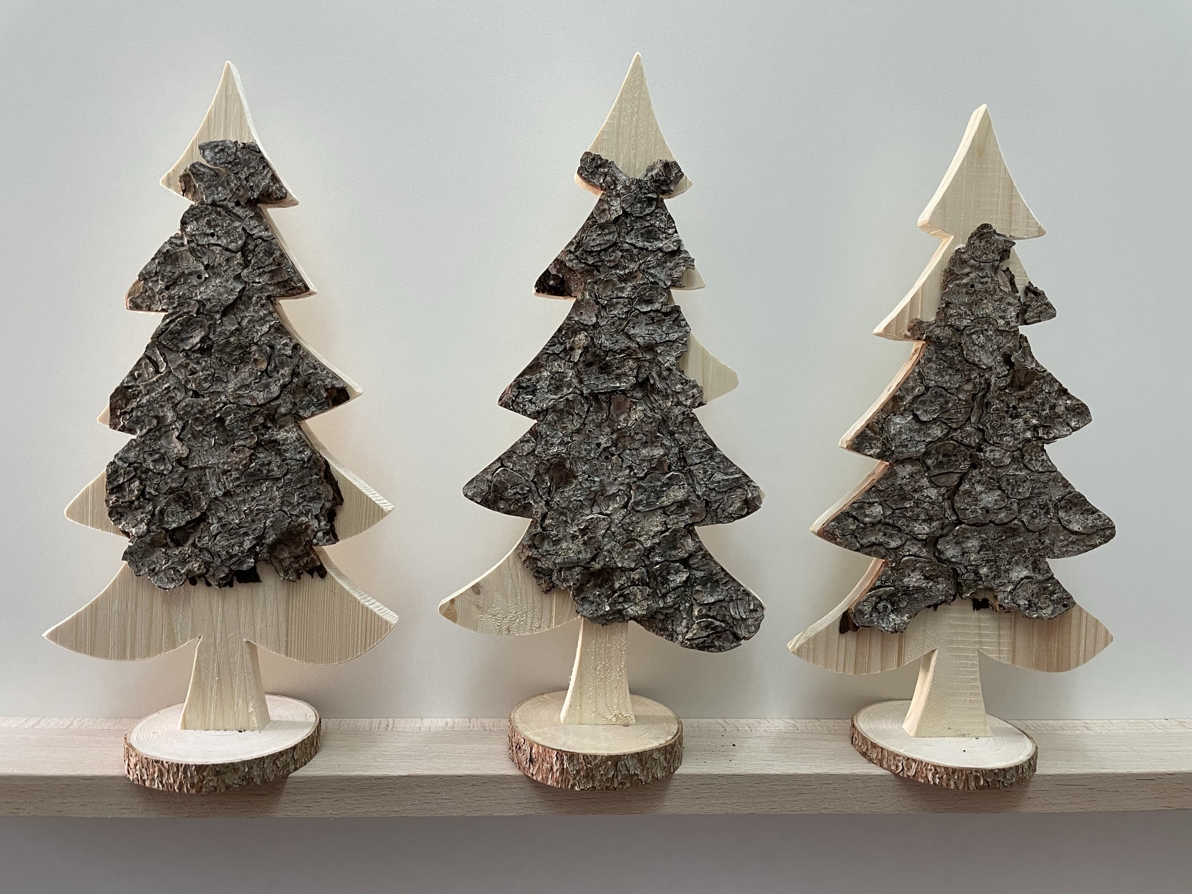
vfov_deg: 53.1
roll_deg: -0.6
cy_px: 447
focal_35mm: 26
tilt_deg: -5.4
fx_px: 895
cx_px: 596
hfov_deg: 67.3
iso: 125
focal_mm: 4.2
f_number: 1.6
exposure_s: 1/50
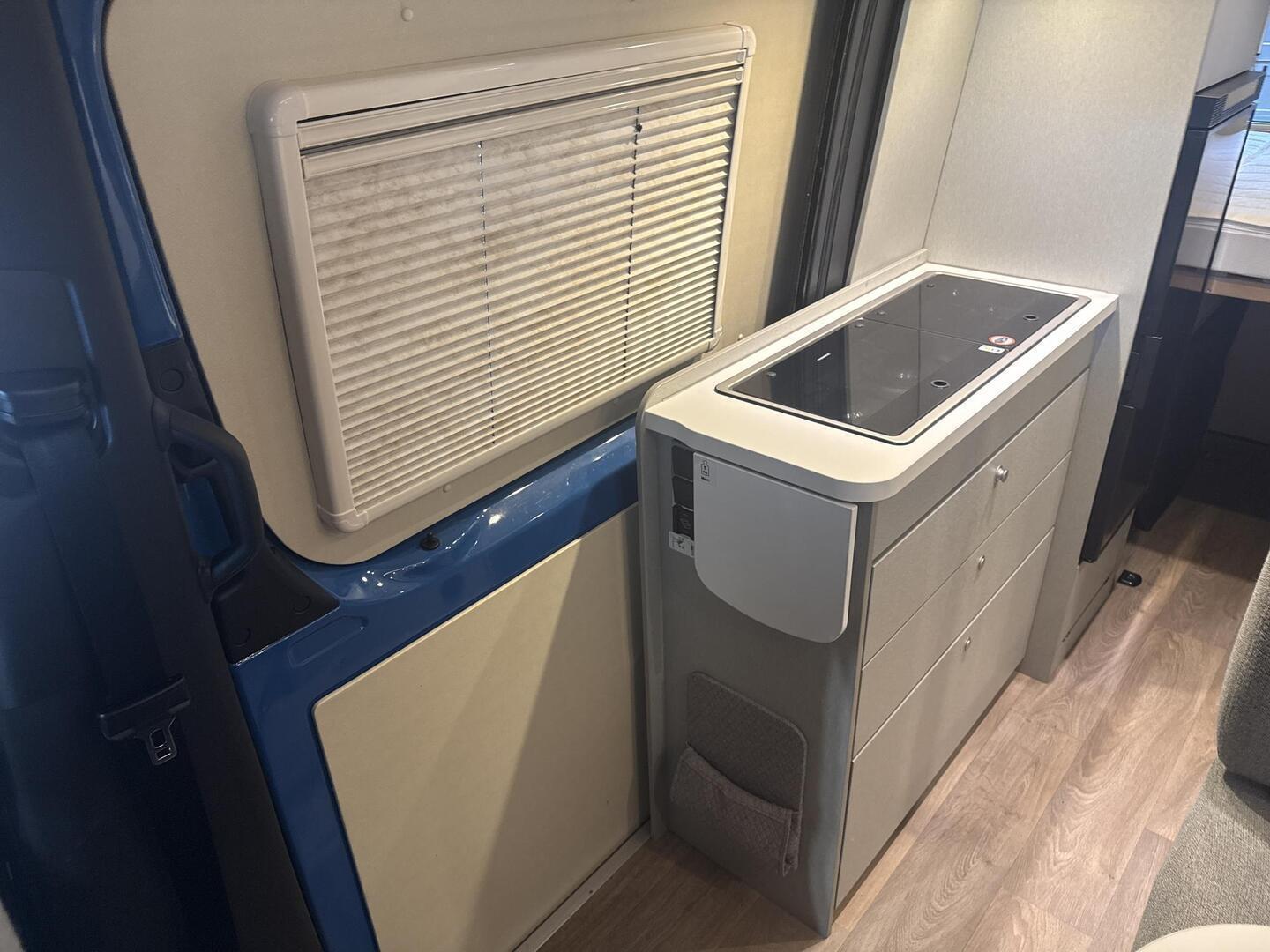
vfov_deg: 56.8
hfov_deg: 71.6
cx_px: 635
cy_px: 476
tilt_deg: -29.4
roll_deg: +2.8
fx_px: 881
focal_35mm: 24
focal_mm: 6.76
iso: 250
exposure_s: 1/50
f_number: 1.78
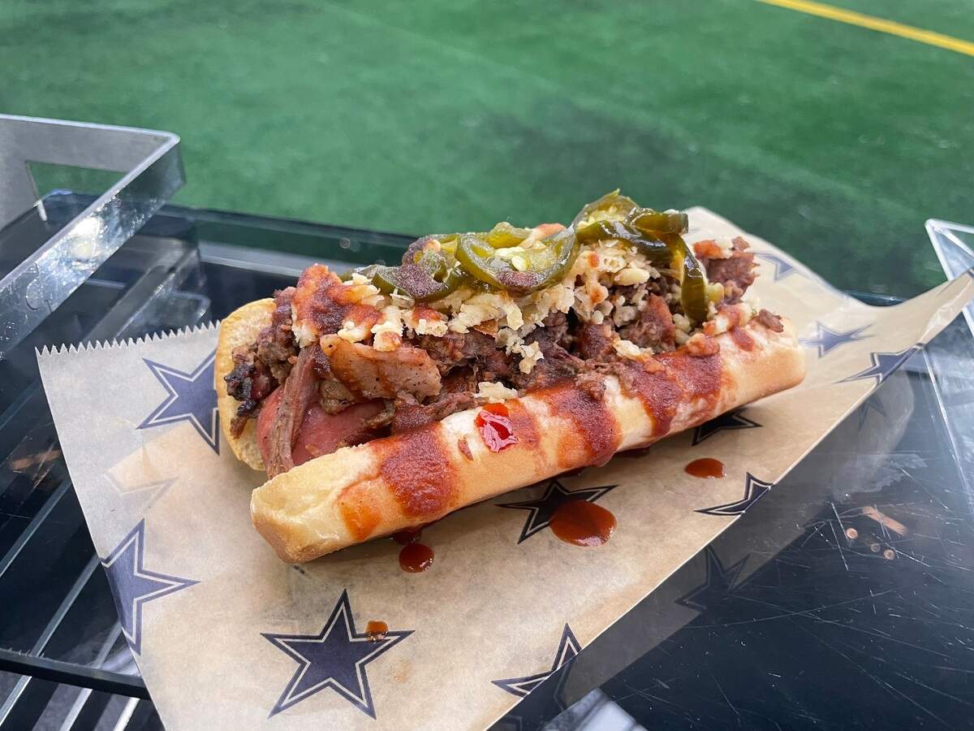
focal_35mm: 26
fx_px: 732
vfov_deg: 53.1
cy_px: 366
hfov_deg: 67.3
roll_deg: -5.0
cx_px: 487
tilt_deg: -37.9
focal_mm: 4.2
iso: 160
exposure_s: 1/60
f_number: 1.6
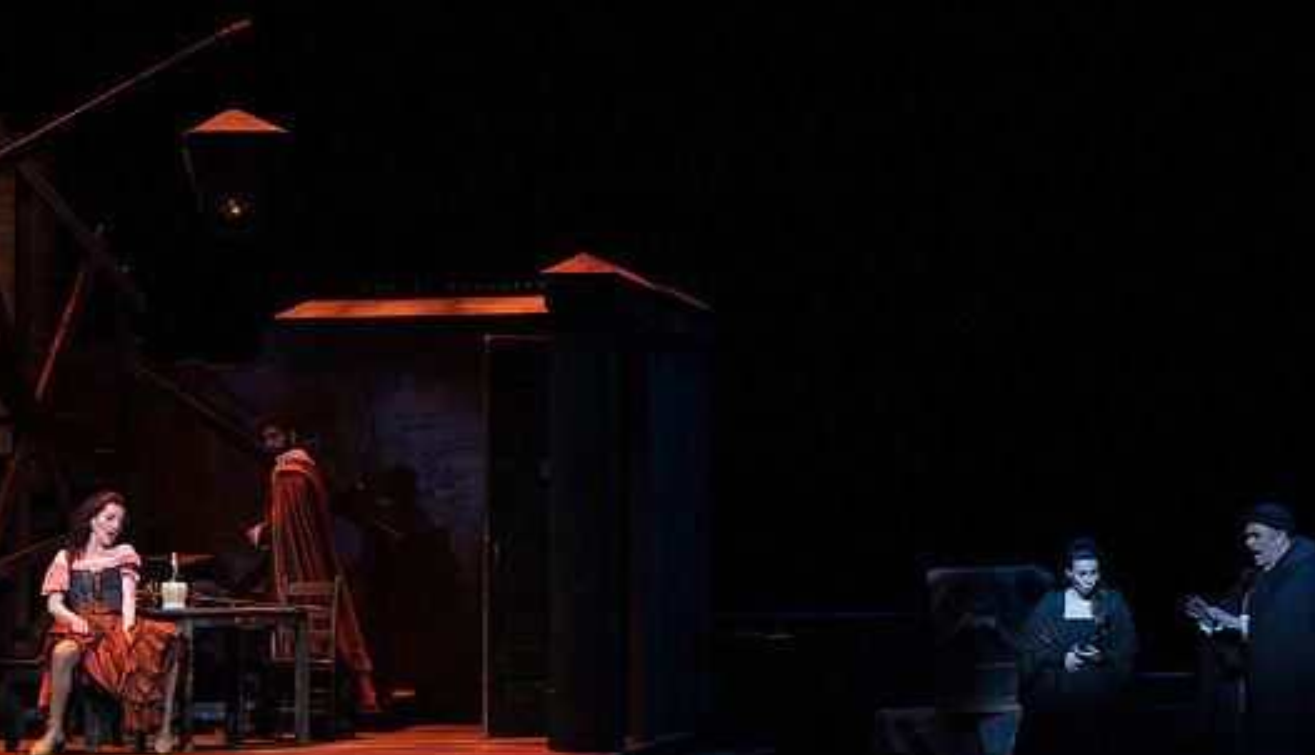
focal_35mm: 128
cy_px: 348
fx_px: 4486
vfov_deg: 9.6
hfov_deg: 16.7
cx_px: 608
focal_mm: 95
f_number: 6.3
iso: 6400
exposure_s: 1/250
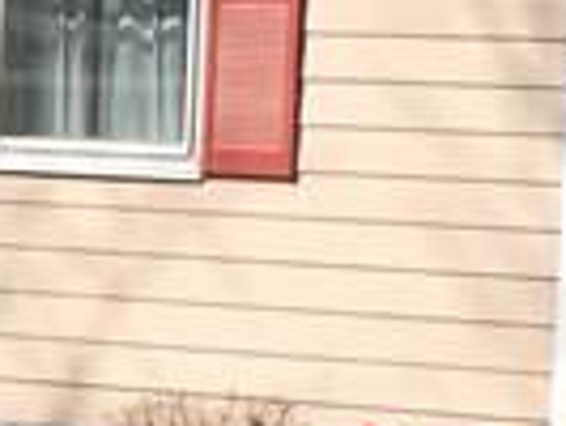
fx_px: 3650
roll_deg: -2.1
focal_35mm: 223
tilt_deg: -4.3
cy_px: 337
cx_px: -255
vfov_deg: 6.7
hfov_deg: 8.7
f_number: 2.2
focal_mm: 4.15
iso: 32
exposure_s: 1/1464
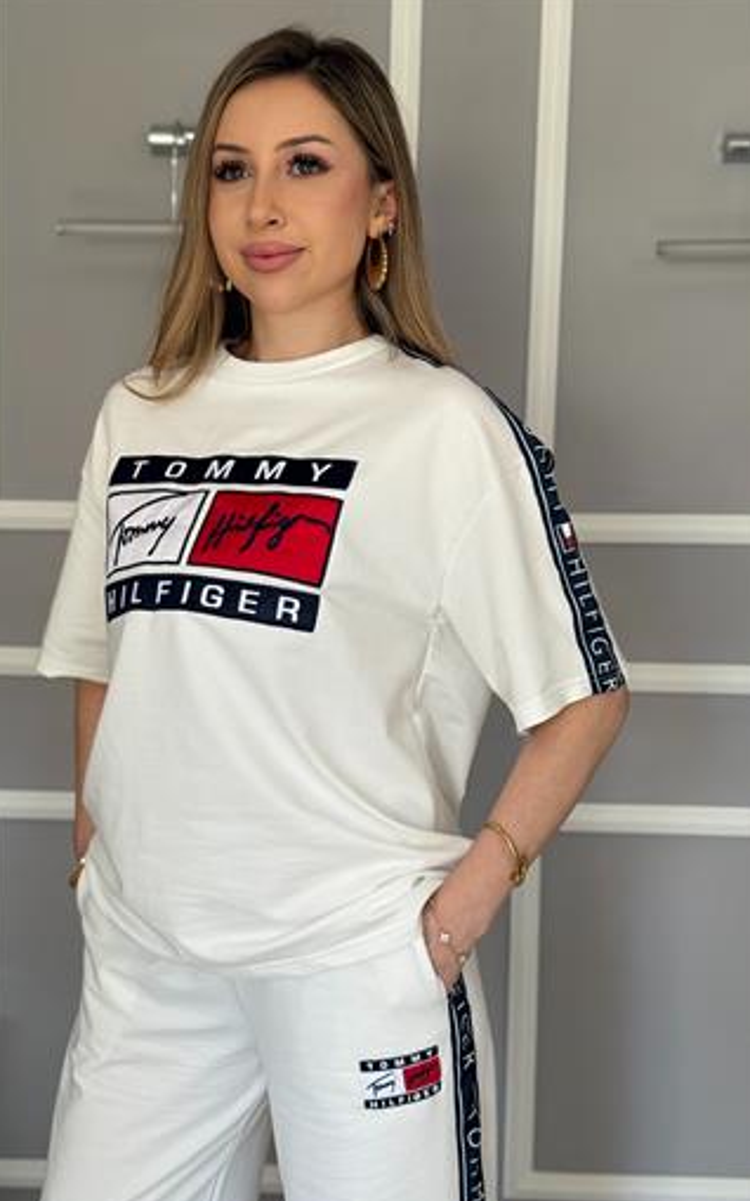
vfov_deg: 38.9
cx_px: 300
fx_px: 1701
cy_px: 604
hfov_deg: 24.8
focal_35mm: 52
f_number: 1.78
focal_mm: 6.76
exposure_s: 1/60
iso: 100
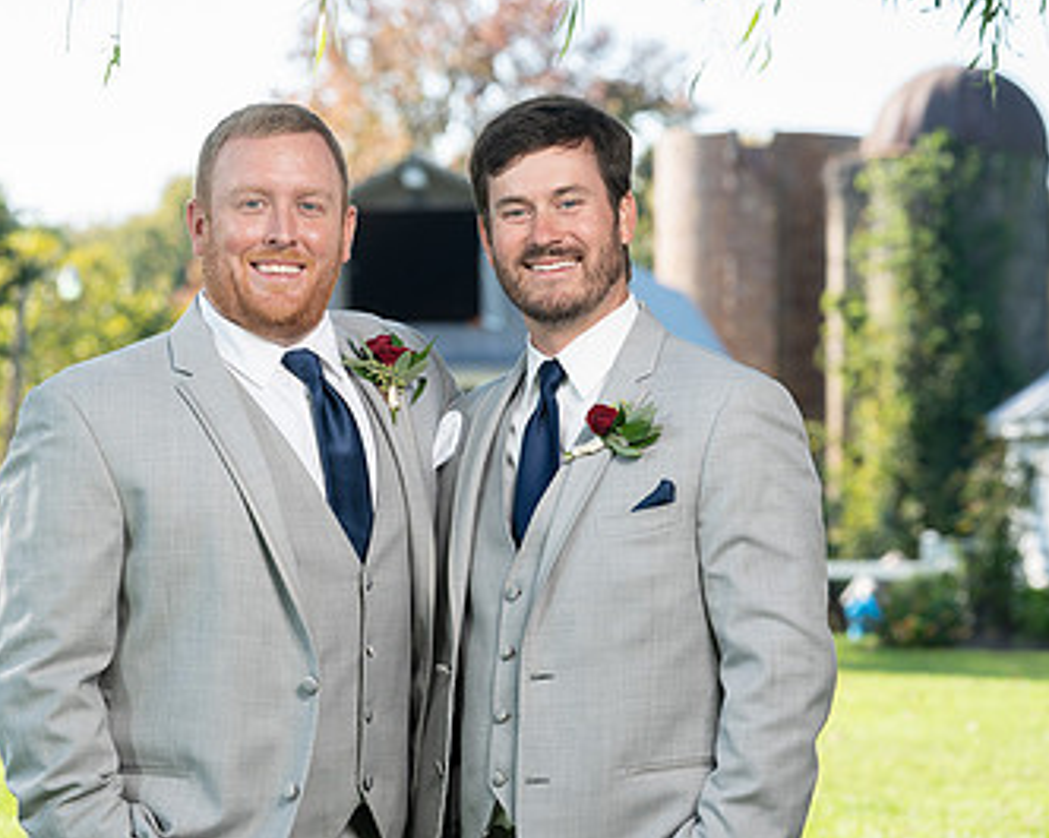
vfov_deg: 8.6
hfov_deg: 10.7
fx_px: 5583
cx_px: 329
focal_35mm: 180
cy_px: 550
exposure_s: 1/200
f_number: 5.6
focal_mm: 104
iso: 200
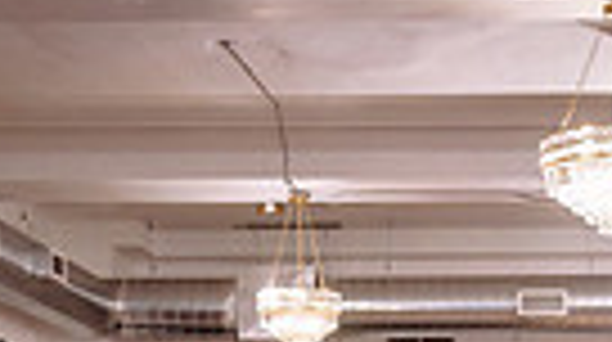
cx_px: 615
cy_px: 608
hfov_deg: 16.1
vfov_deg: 8.8
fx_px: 2123
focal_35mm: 131
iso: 1250
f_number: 4.5
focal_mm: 26
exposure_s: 1/60
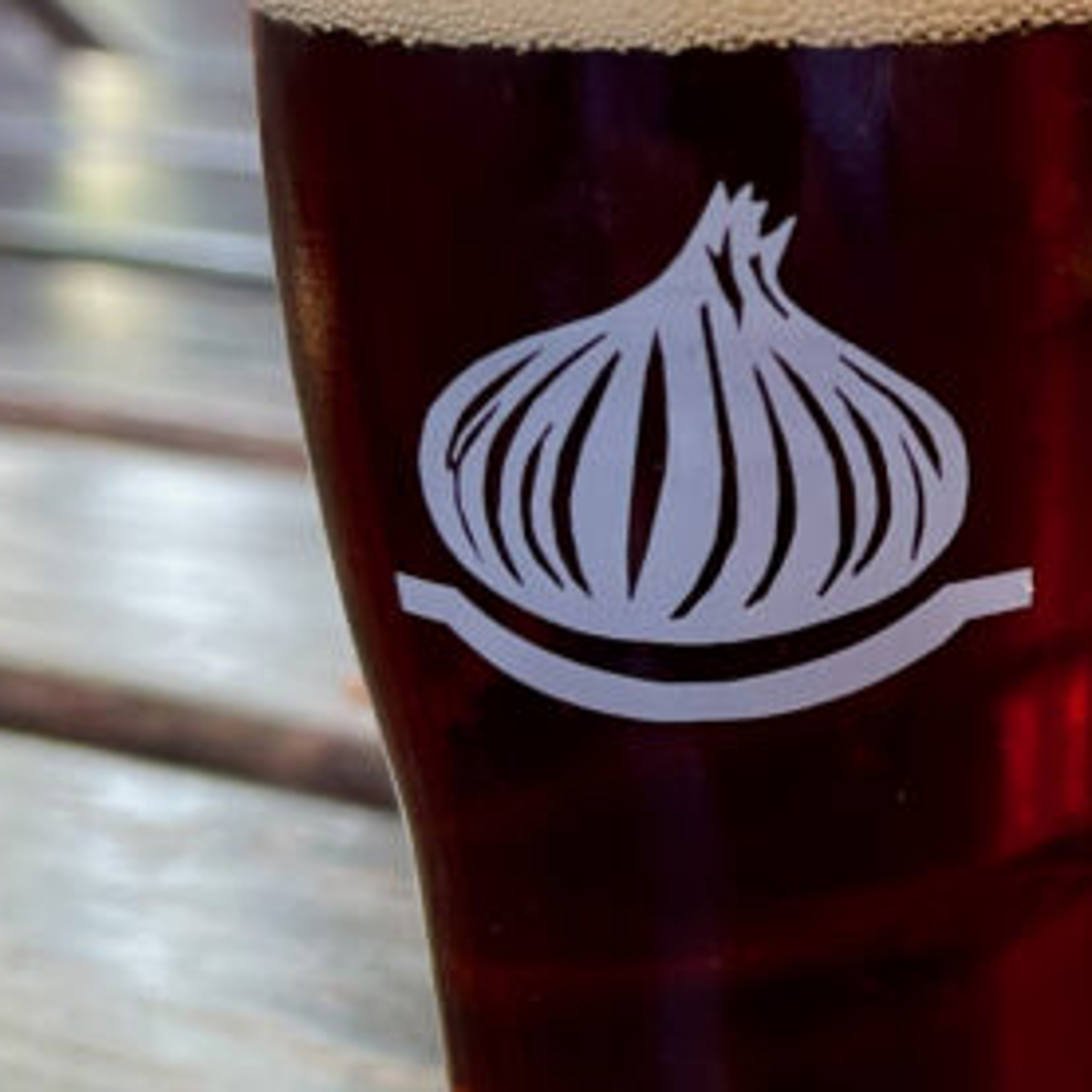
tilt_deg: -15.4
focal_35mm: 85
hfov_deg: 19.2
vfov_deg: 20.3
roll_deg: -0.2
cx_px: 1336
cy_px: 339
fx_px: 3034
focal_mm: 5.1
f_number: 1.6
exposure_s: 1/60
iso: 200
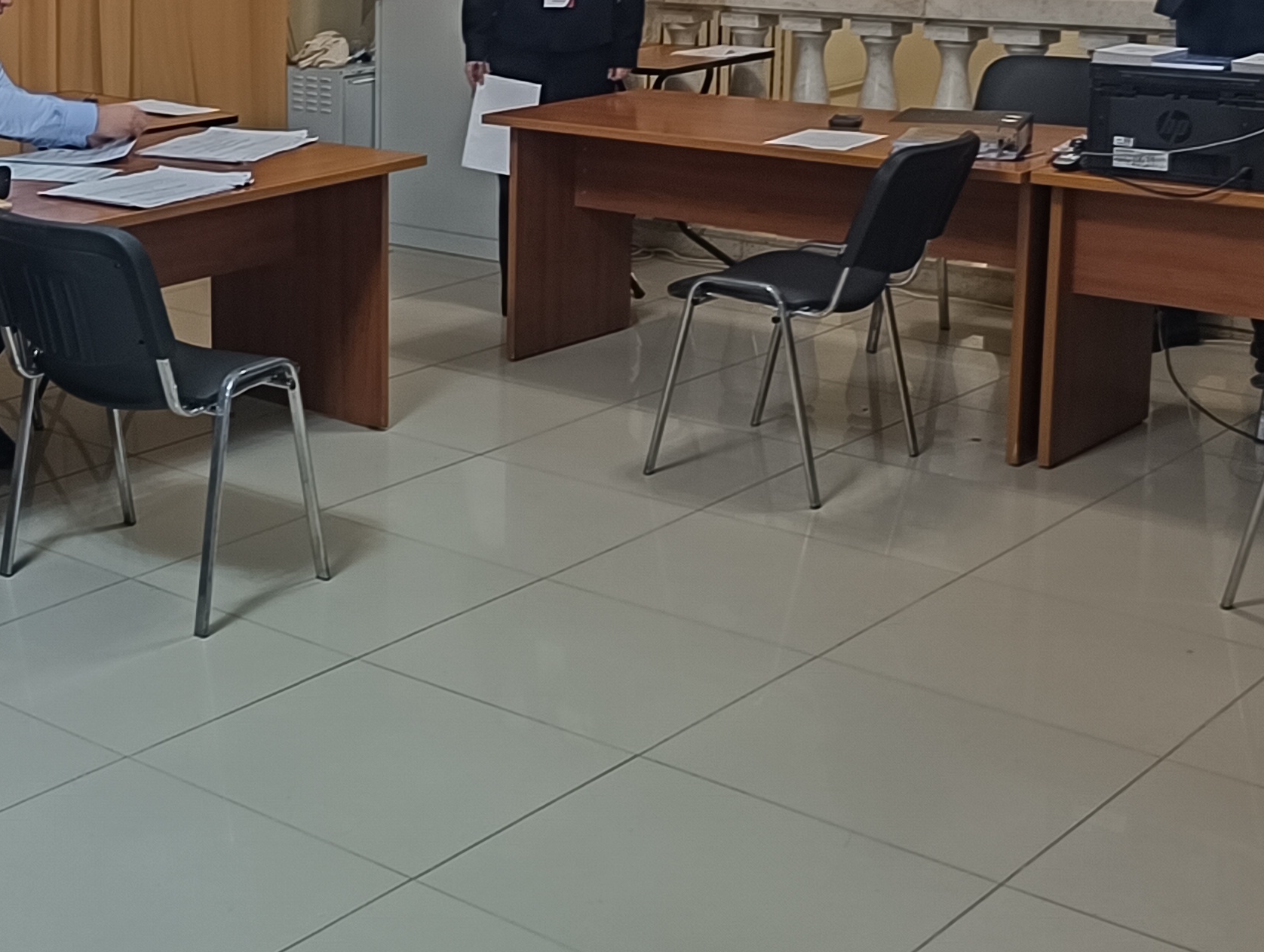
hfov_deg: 32.4
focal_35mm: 56
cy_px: 192
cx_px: 94
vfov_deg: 25.7
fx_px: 2048
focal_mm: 6.06
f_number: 1.69
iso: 640
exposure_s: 1/20
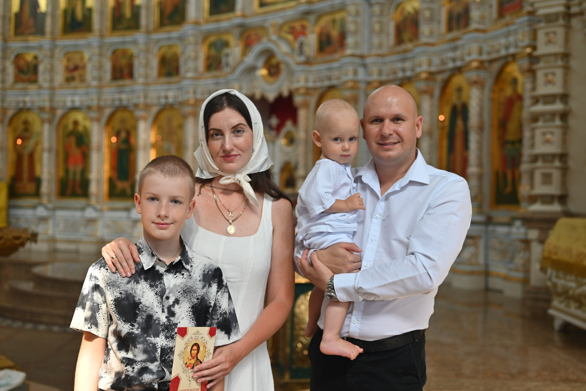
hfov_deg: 39.6
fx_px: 814
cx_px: 293
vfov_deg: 27.0
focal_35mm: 50
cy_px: 196
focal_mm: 50
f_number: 2.8
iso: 400
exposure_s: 1/250
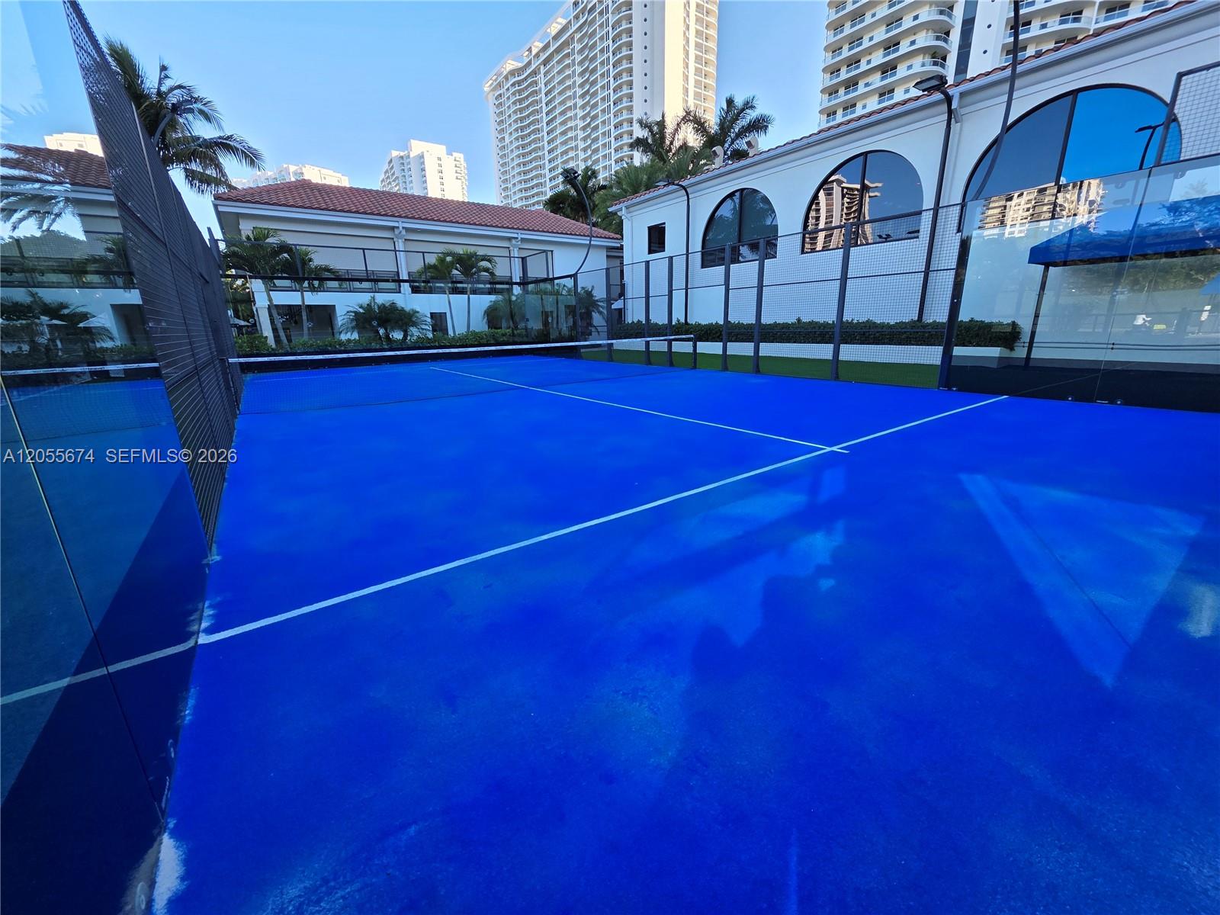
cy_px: 458
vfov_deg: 89.9
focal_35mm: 13
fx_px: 458
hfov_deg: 106.2
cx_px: 610
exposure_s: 1/449
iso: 40
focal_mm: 2.2
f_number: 1.9
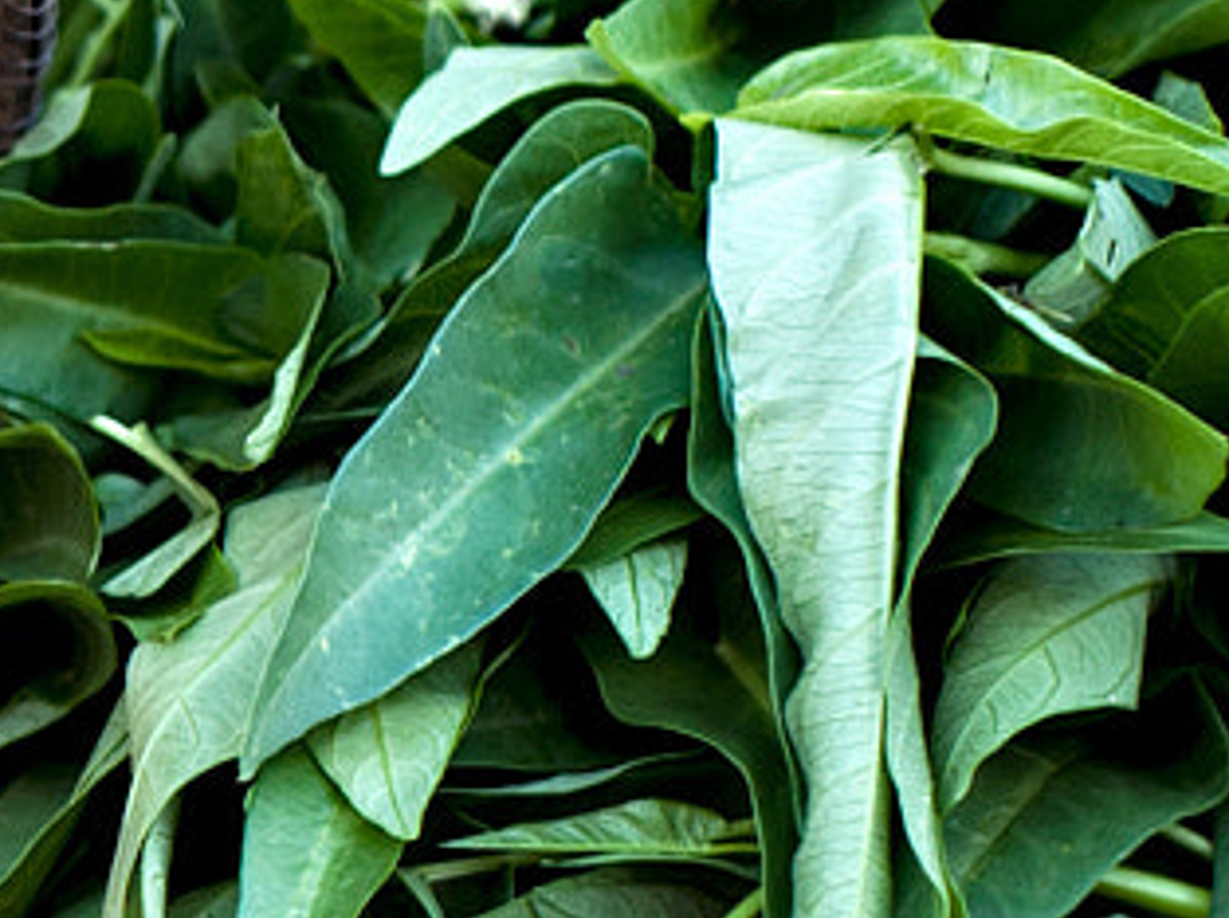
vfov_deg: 6.0
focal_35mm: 246
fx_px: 8724
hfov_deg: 7.7
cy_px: 1250
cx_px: -1249
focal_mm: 50
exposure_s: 1/200
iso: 200
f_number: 4
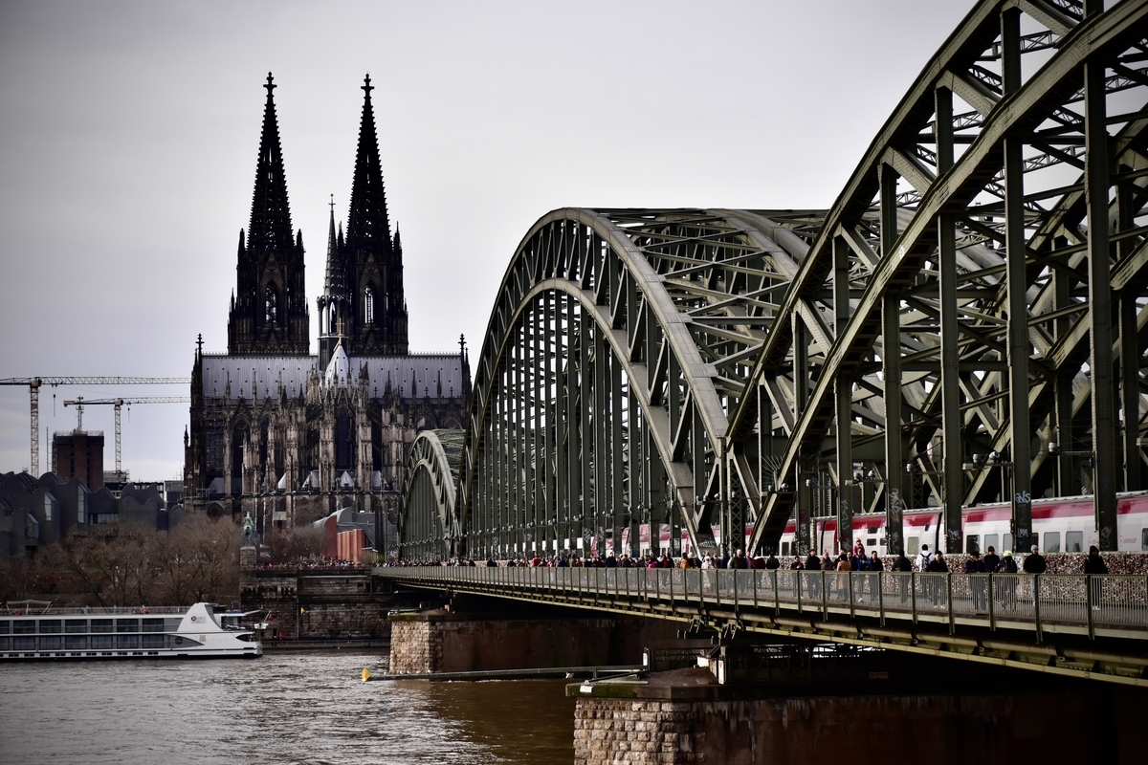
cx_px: 574
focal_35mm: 75
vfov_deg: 18.2
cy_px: 382
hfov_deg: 27.0
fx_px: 2391
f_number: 4.8
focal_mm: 50
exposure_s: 1/1600
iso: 800
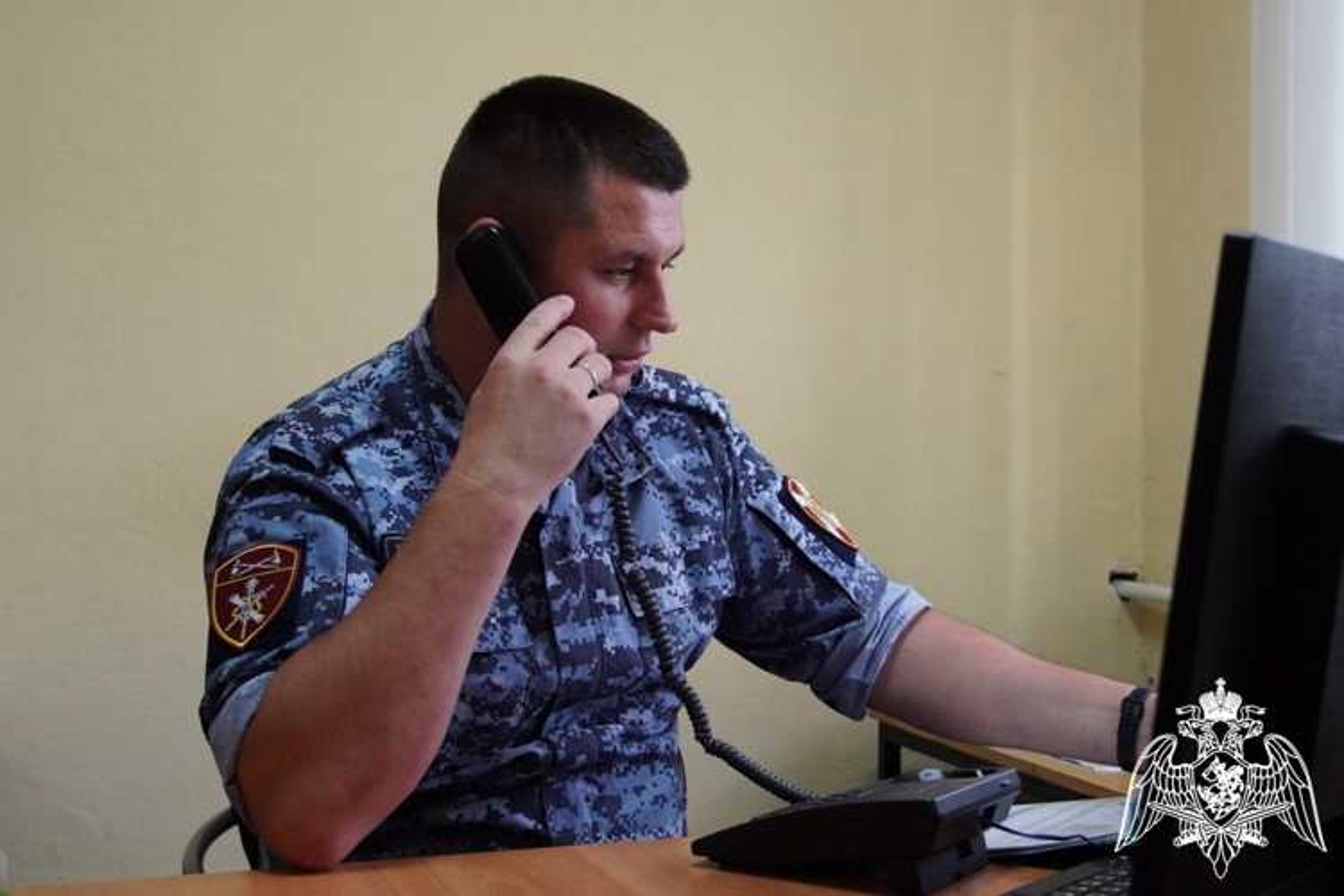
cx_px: 672
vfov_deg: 31.9
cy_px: 448
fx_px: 1568
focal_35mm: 42
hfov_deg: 46.4
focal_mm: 28
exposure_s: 1/160
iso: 4000
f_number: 4.5
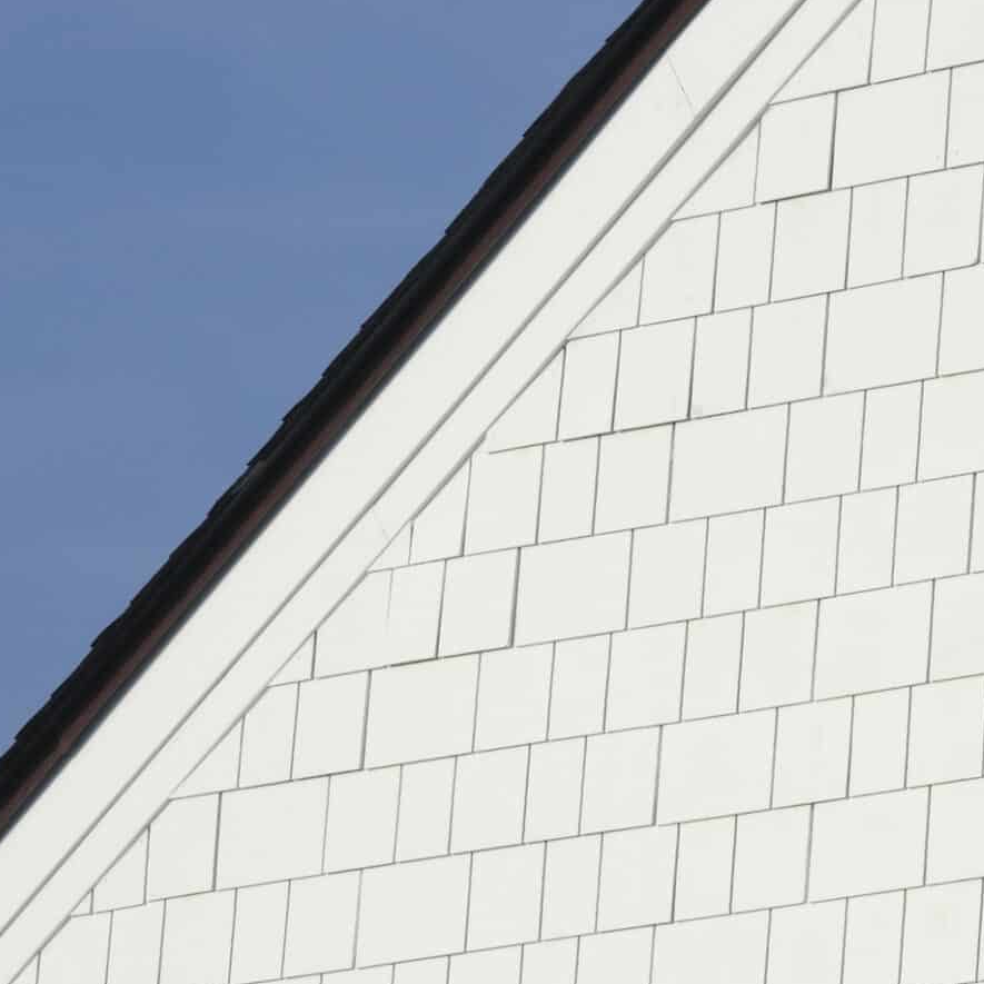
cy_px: 717
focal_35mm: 545
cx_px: 738
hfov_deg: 3.2
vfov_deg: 3.2
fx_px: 17527
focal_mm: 185
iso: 200
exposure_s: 1/125
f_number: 11
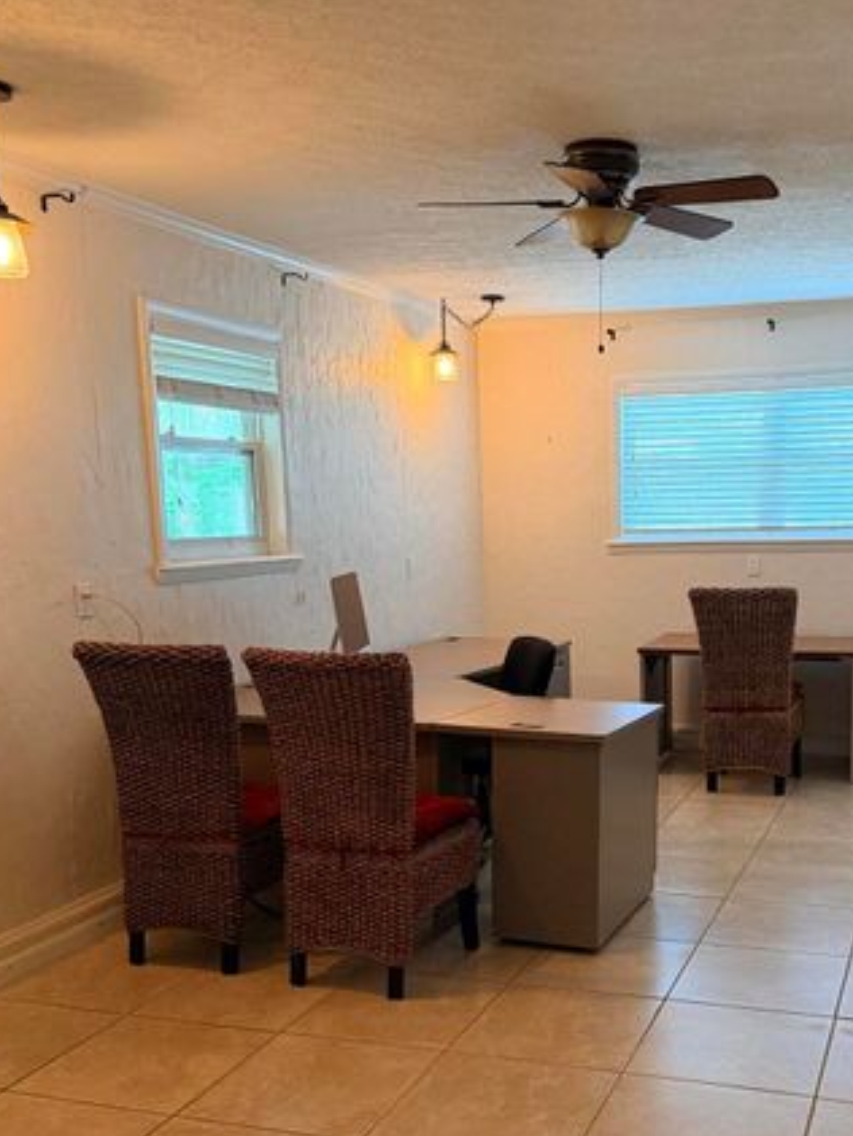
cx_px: 597
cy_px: 725
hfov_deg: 37.2
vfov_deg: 48.4
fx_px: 1248
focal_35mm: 38
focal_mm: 6.76
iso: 500
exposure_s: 1/60
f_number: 1.78
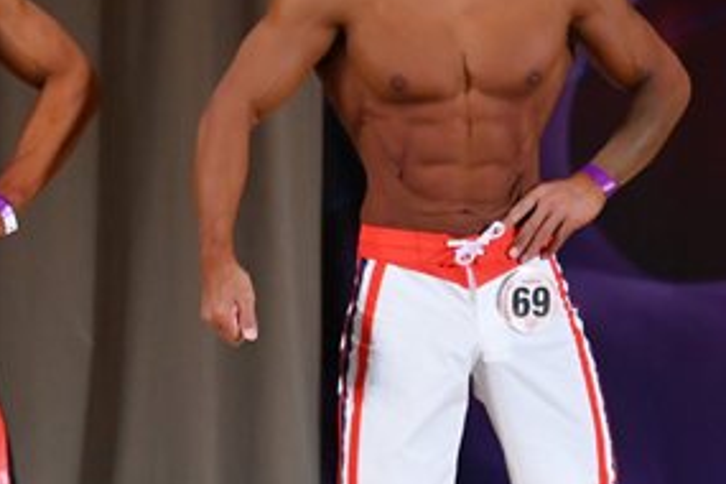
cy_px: 306
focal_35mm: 693
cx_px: 208
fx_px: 13974
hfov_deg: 3.0
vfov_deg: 2.0
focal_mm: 170
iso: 3200
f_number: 5.6
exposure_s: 1/400
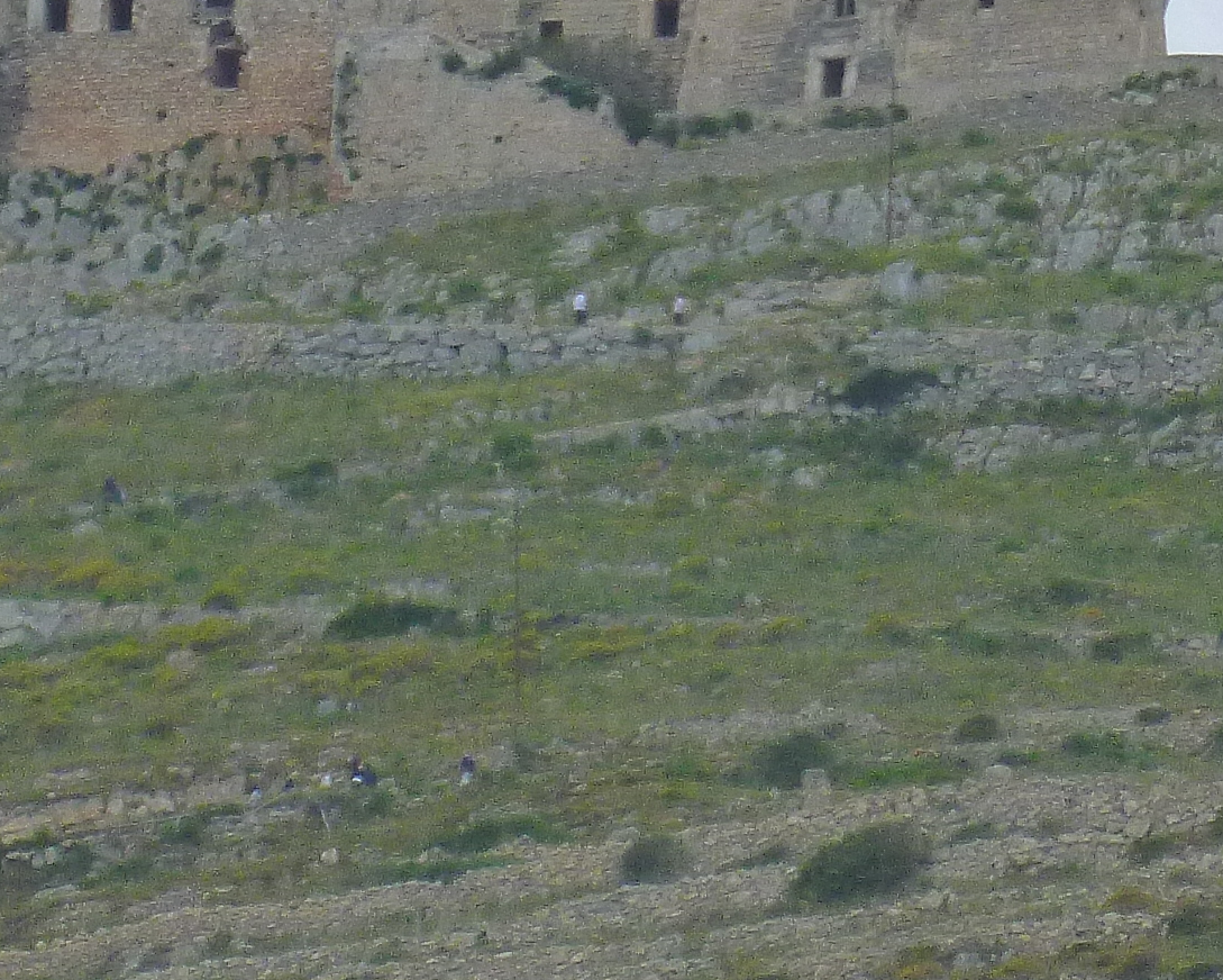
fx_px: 26976
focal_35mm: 745
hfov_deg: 2.6
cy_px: 125
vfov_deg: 2.1
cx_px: 276
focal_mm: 40
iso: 160
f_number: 5.9
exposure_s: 1/125
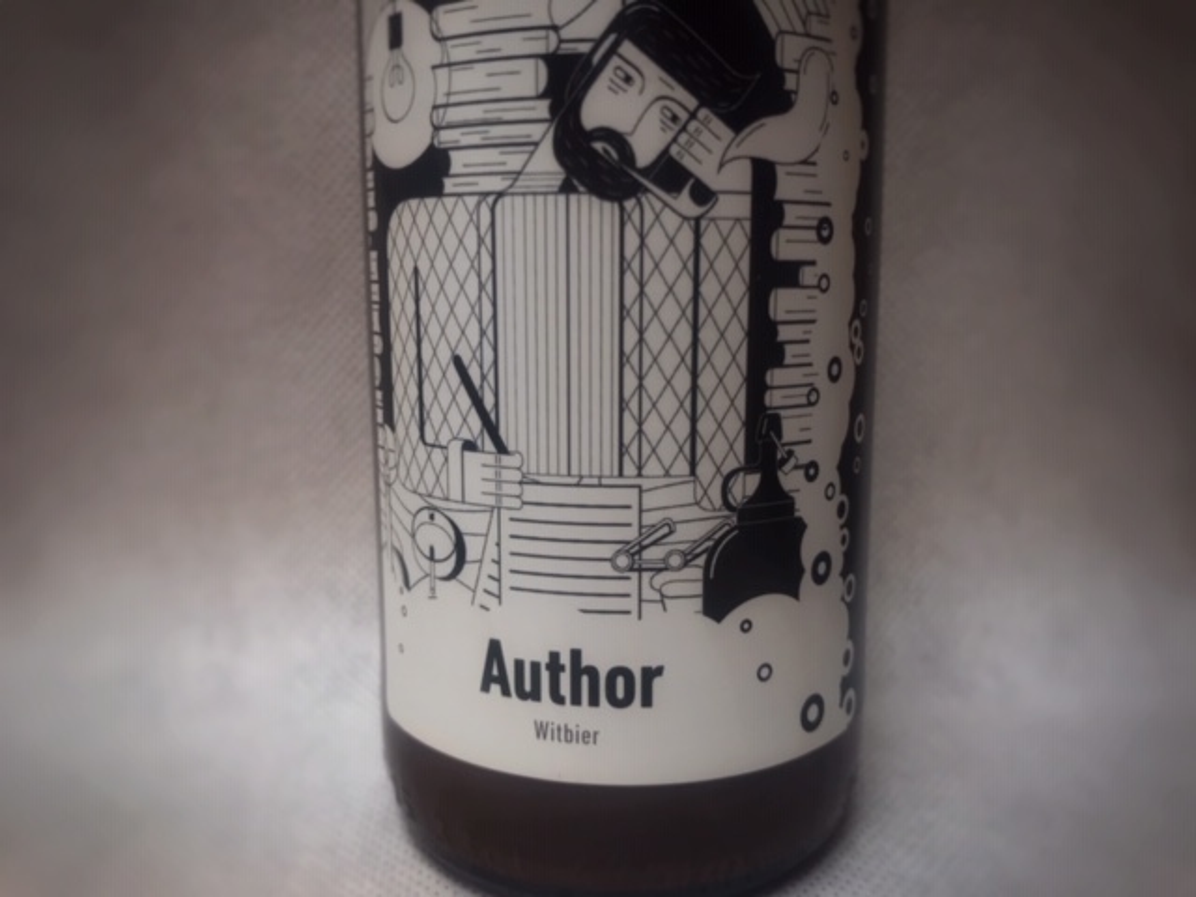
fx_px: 967
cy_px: 448
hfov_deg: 63.4
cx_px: 598
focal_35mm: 28
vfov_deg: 49.7
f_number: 1.8
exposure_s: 1/100
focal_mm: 3.99
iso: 32
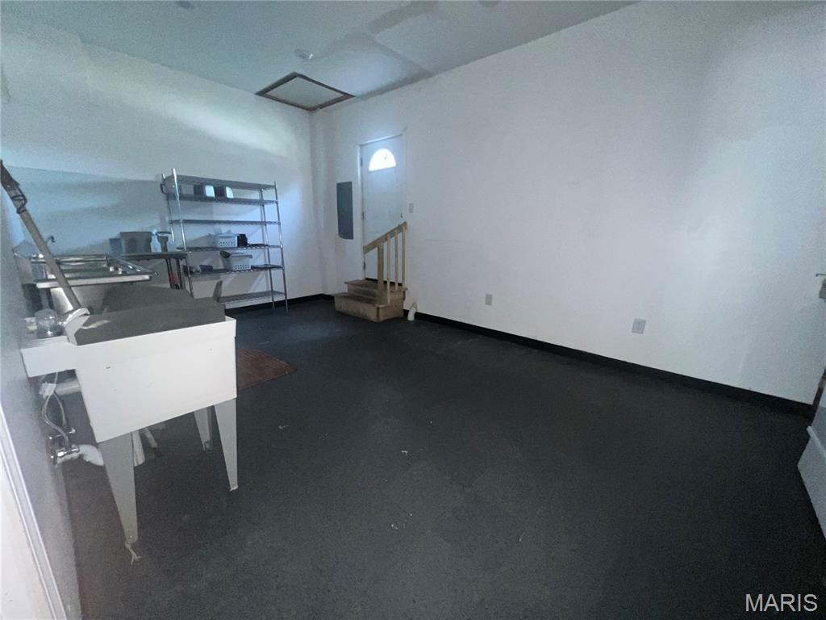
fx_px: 310
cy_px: 310
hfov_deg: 106.2
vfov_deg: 89.9
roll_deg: -0.8
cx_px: 413
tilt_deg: -12.3
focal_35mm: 13
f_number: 1.8
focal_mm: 1.57
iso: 250
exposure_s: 1/30
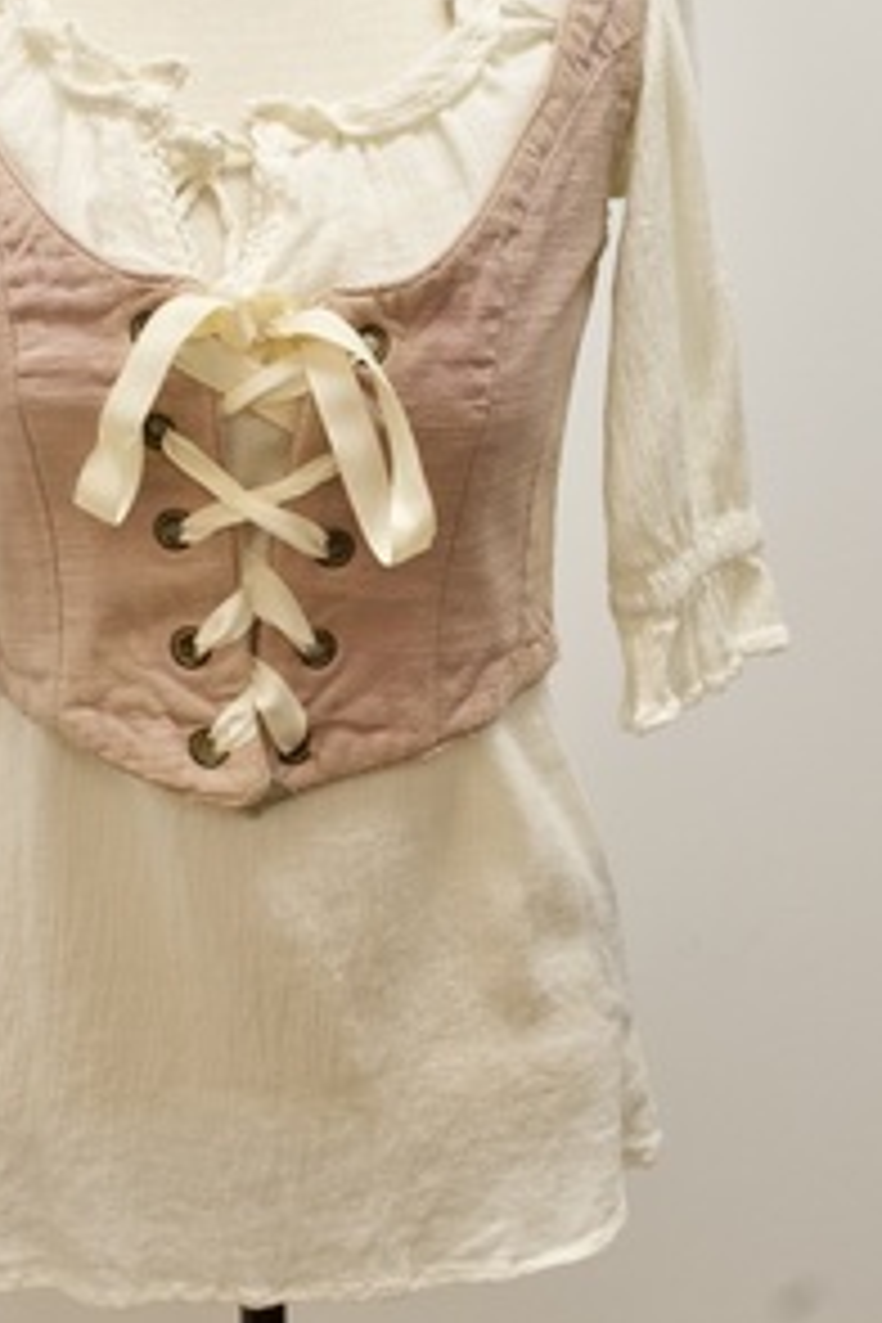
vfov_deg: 37.6
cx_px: 266
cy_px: 562
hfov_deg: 25.4
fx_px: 1939
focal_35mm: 53
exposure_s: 1/100
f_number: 8
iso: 1600
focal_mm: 23
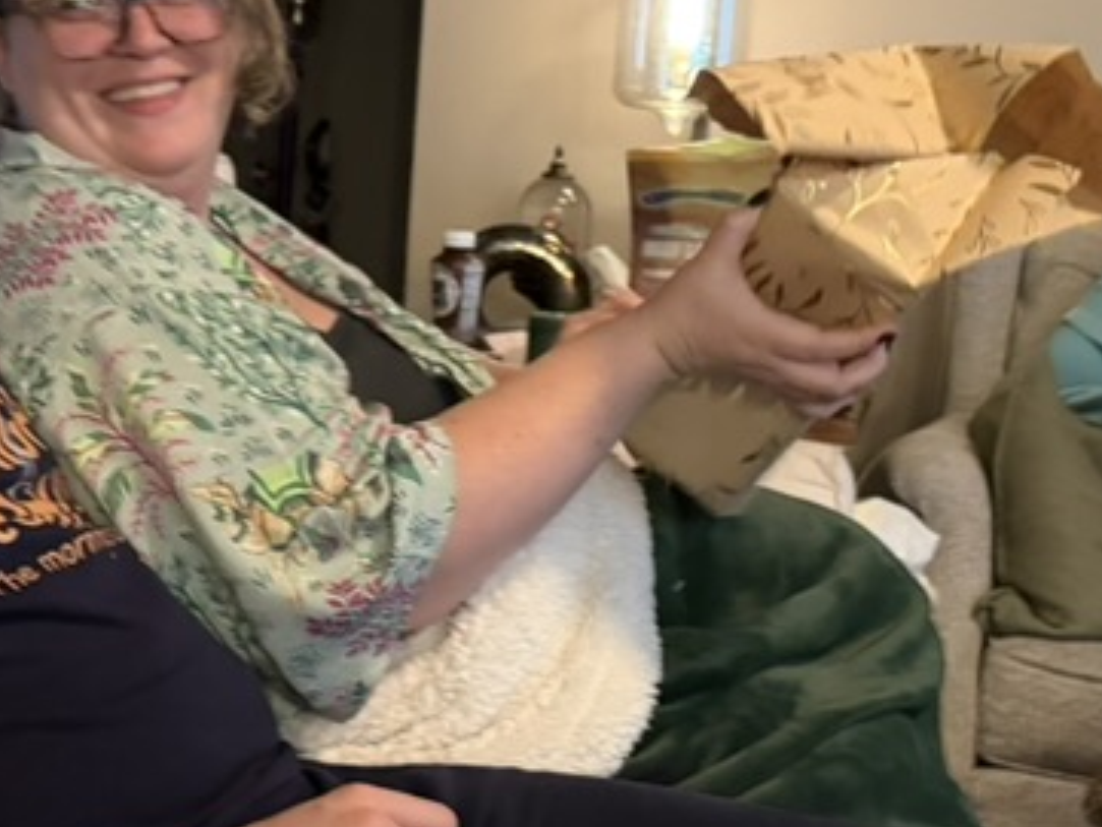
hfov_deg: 28.5
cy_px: 455
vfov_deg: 21.6
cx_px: 418
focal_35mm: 68
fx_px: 2165
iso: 1000
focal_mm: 6.76
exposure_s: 1/30
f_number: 1.78
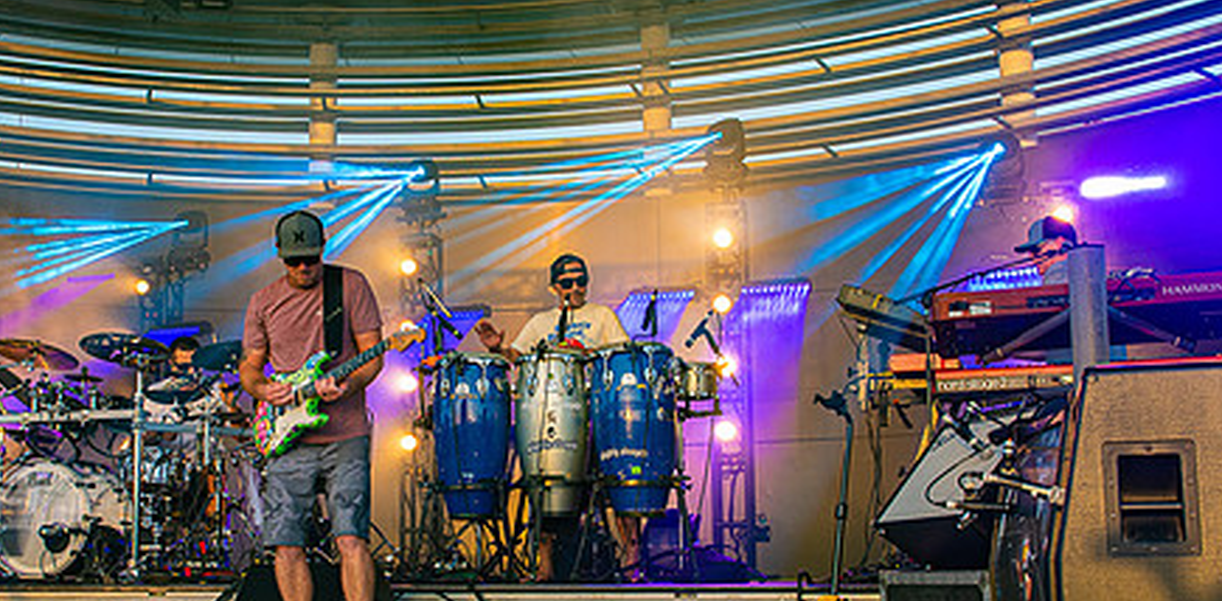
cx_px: 478
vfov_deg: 22.5
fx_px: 1511
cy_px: 356
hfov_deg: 43.8
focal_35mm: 48
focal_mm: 29
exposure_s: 1/160
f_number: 5.6
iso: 400
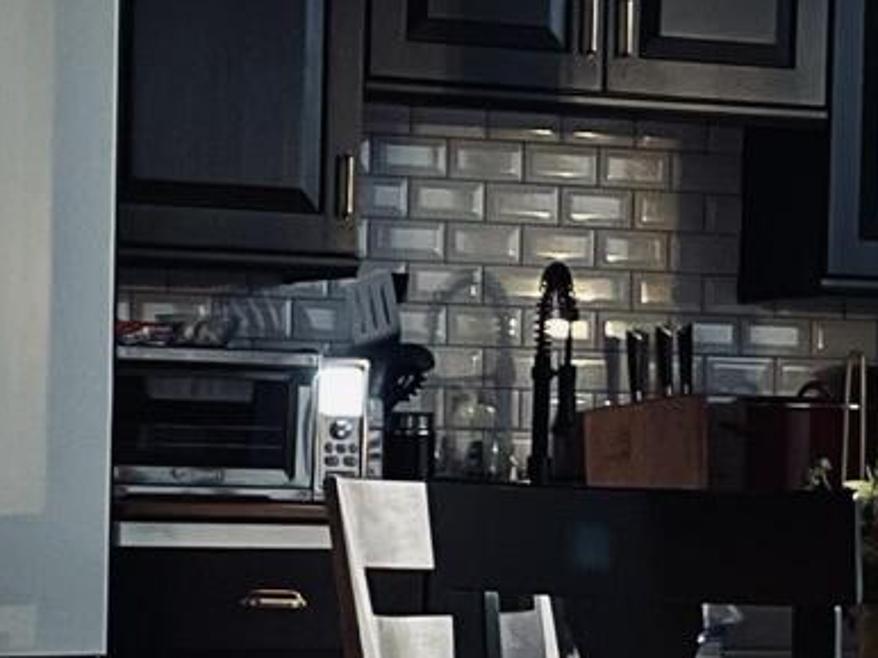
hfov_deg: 14.3
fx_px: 3498
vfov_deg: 10.7
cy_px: 467
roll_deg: -0.9
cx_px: 464
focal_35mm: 138
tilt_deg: -0.6
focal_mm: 4.2
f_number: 1.6
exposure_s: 1/7
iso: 1000
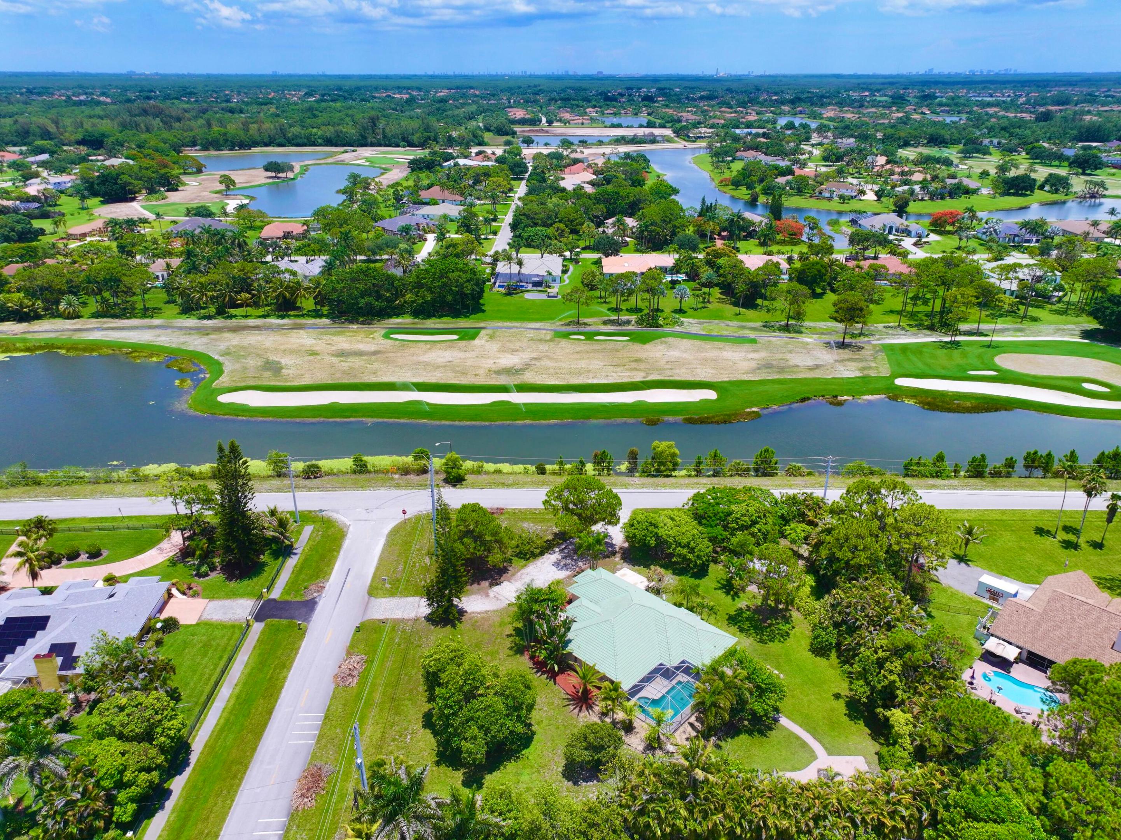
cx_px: 560
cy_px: 420
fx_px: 777
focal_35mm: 24
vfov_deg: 56.8
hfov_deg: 71.6
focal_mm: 12.29
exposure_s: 1/2000
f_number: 2.8
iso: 110
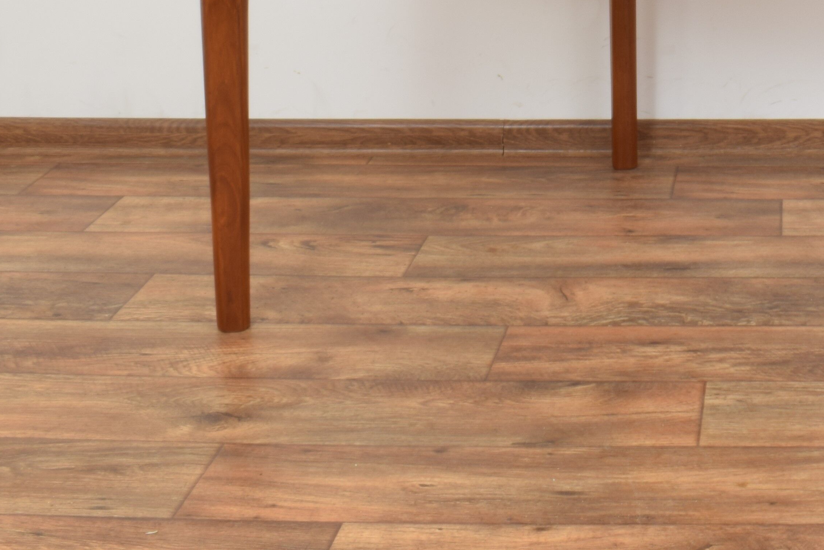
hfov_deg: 24.5
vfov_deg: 16.4
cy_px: -152
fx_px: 1808
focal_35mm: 79
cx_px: 828
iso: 100
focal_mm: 20
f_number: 22
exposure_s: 4
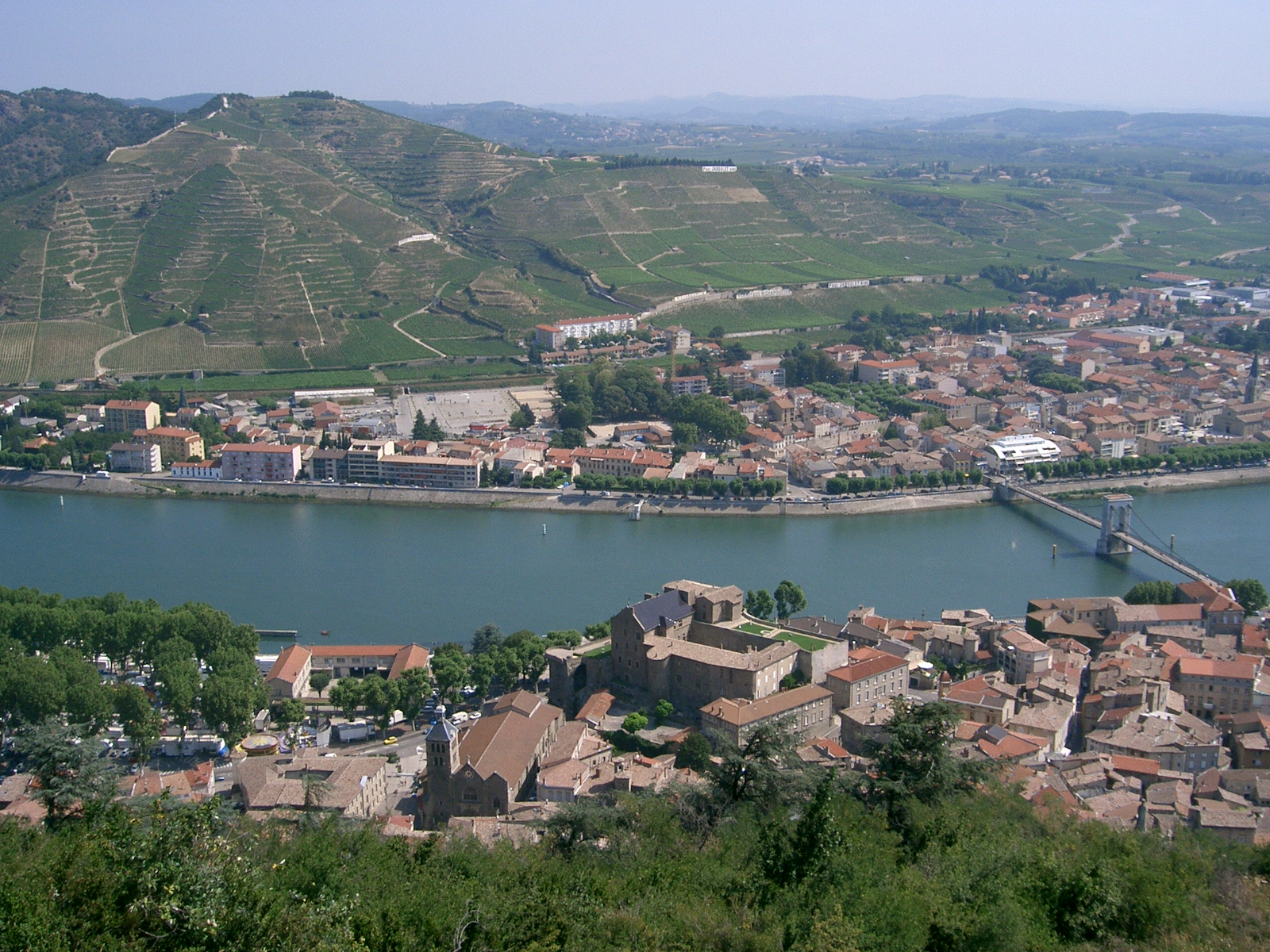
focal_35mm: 39
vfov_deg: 36.8
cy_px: 476
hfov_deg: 47.9
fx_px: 1431
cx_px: 635
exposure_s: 1/800
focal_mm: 8
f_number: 4.8
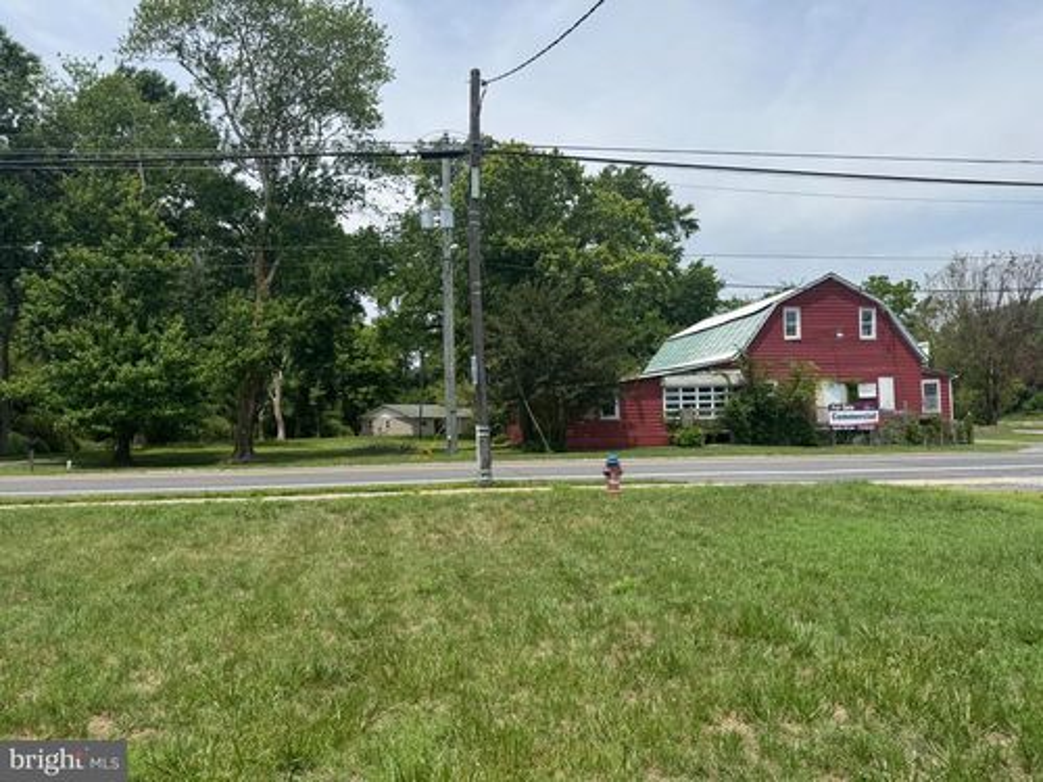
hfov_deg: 71.6
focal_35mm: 24
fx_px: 723
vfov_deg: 56.8
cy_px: 391
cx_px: 522
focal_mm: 6.76
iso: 80
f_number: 1.78
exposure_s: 1/4950
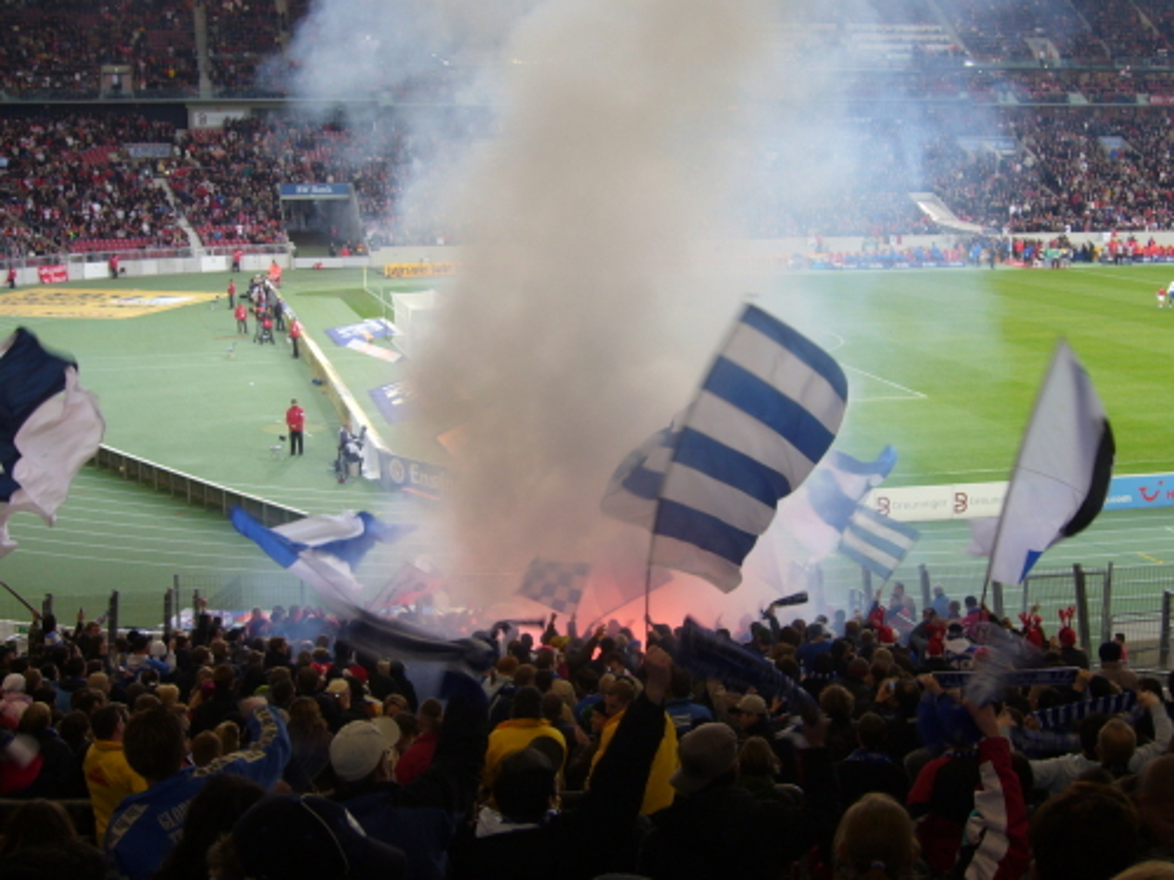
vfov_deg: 29.1
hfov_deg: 38.2
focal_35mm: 50
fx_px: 1696
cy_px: 440
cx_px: 587
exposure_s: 1/30
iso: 80
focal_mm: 8.3
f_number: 3.3
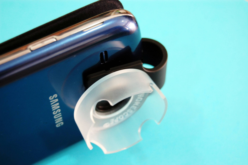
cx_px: 124
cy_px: 82
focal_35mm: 82
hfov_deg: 24.6
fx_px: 568
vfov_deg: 16.5
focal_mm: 55
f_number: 5.6
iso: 200
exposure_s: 1/10
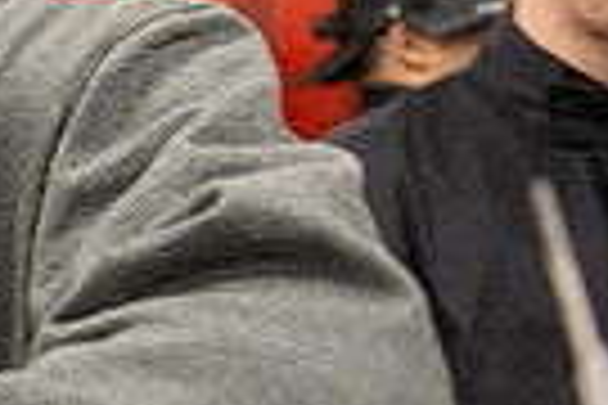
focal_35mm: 103
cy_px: 160
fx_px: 1739
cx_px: -667
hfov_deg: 15.3
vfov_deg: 13.3
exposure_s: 1/400
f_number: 2.8
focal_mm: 24
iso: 2500
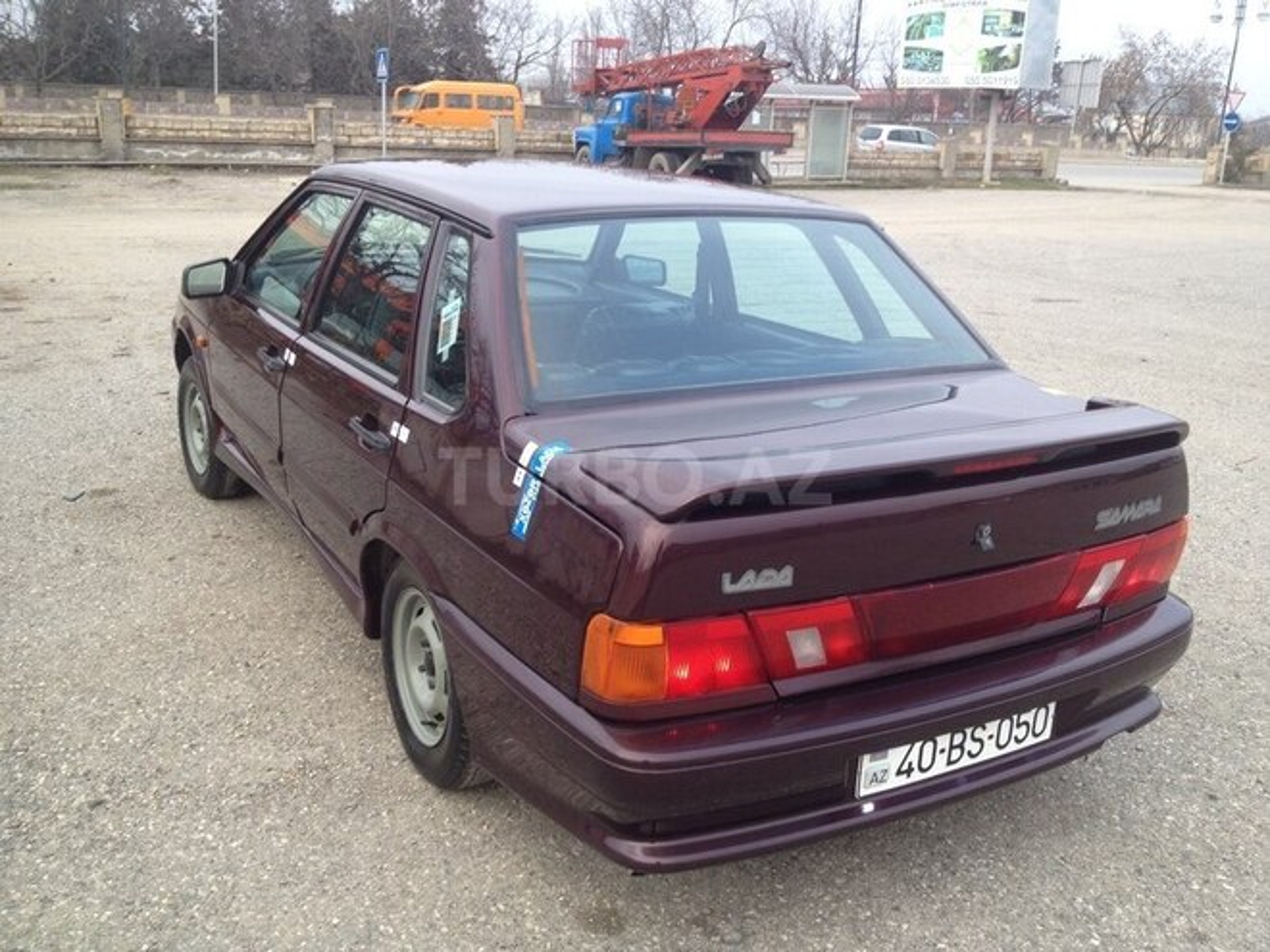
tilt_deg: -19.4
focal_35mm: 35
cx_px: 635
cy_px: 476
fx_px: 1284
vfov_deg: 40.7
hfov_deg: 52.6
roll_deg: -4.3
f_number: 2.4
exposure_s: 1/120
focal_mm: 4.28
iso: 50
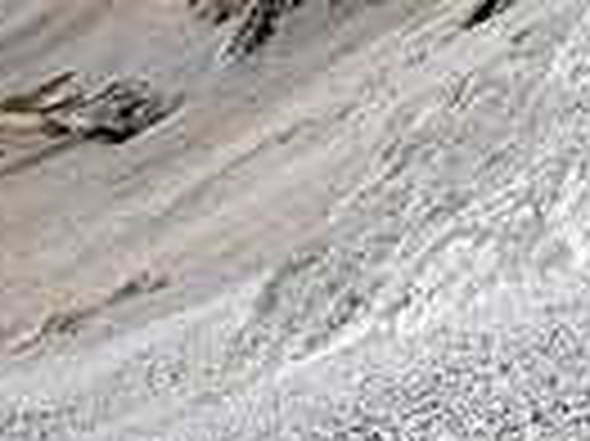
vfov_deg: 12.8
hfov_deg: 18.6
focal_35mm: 106
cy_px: -317
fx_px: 1805
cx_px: 266
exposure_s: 1/800
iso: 200
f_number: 8
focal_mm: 12
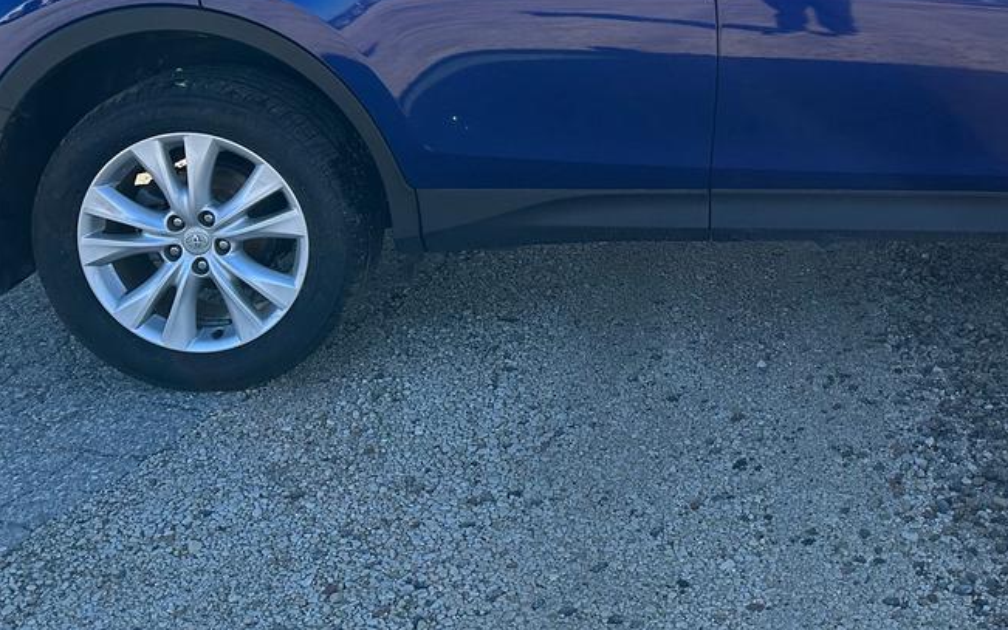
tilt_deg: -9.9
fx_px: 1374
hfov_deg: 38.9
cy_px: -34
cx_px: 790
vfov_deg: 24.4
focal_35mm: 50
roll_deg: +2.7
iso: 80
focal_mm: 6.86
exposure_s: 1/3356
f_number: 1.78
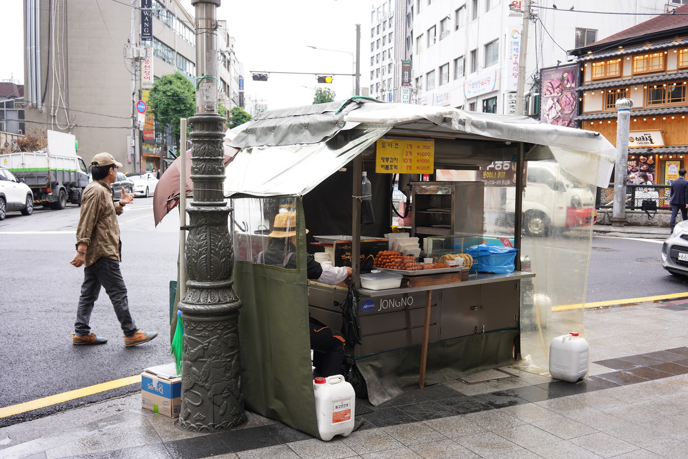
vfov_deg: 37.9
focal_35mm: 35
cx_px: 344
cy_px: 230
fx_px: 669
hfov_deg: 54.4
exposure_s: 1/100
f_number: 7.1
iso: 200
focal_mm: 35
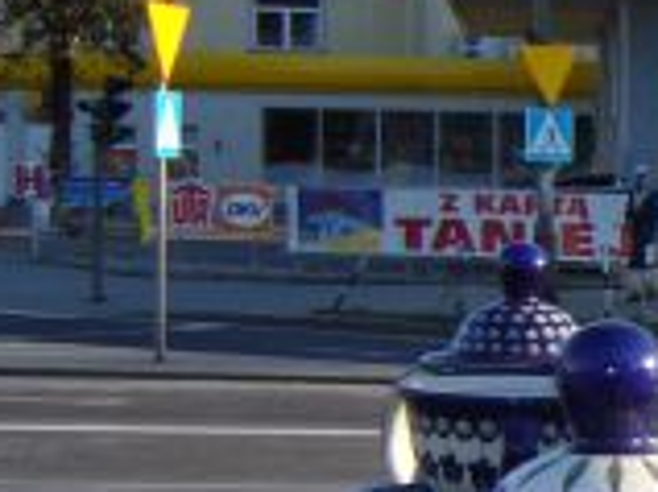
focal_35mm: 132
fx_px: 2507
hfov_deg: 13.9
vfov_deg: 11.2
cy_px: 409
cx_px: 1018
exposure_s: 1/400
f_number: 2.8
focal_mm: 5.8
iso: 80
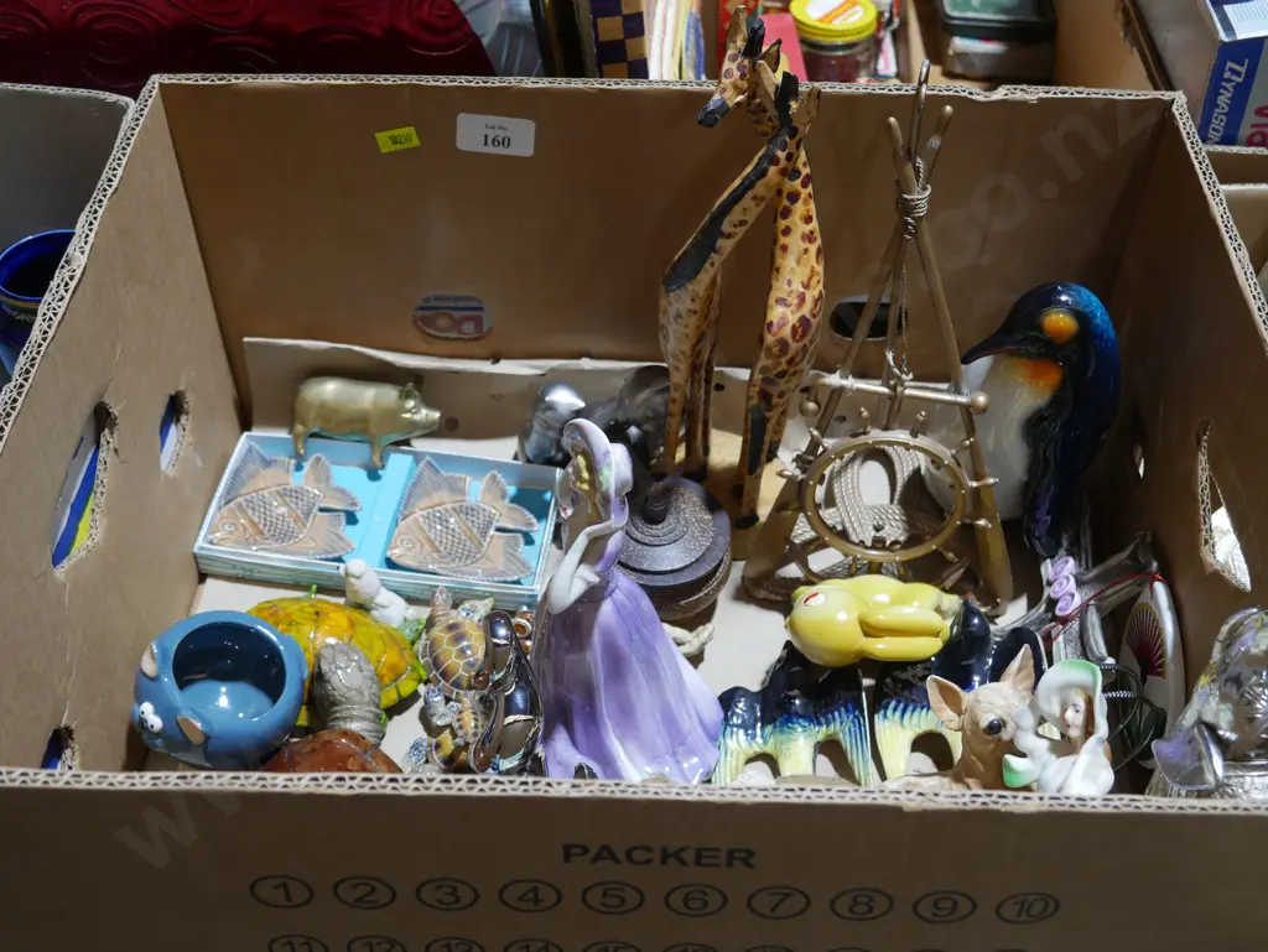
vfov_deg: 36.0
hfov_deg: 46.8
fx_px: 1466
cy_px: 476
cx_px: 634
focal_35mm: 40
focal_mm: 20
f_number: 4.5
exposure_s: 1/60
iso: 400
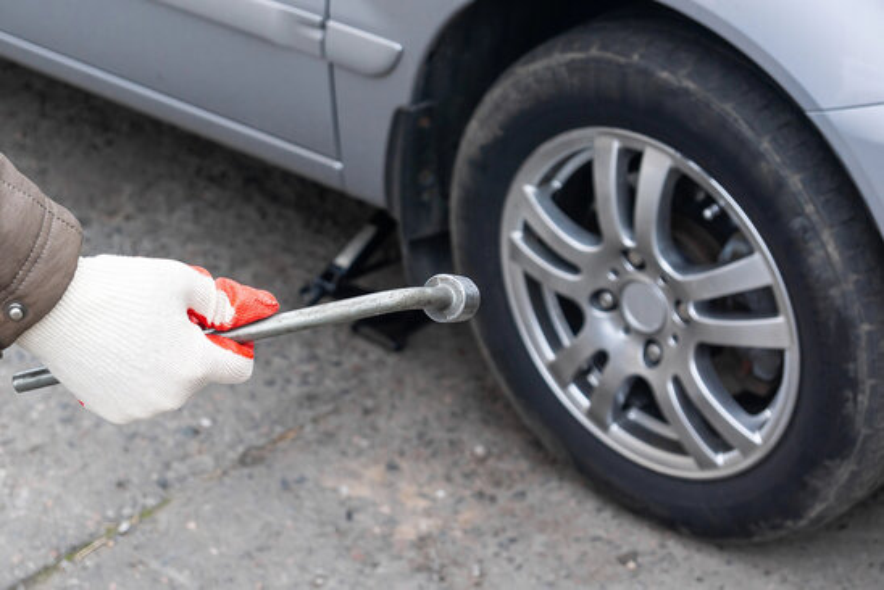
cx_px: 442
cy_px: 295
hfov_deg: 24.6
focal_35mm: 82
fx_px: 2027
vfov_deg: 16.6
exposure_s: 1/80
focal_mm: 55
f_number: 5.6
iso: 400
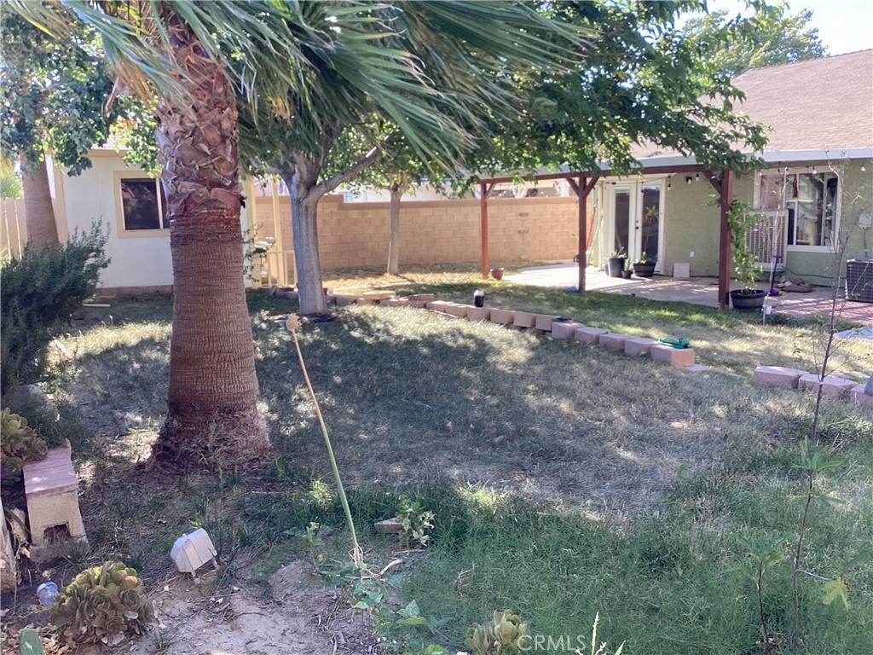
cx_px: 436
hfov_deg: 58.4
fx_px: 782
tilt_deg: -9.2
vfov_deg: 45.4
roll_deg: +0.9
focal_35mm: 31
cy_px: 328
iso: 25
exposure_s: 1/120
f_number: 2.4
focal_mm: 3.3
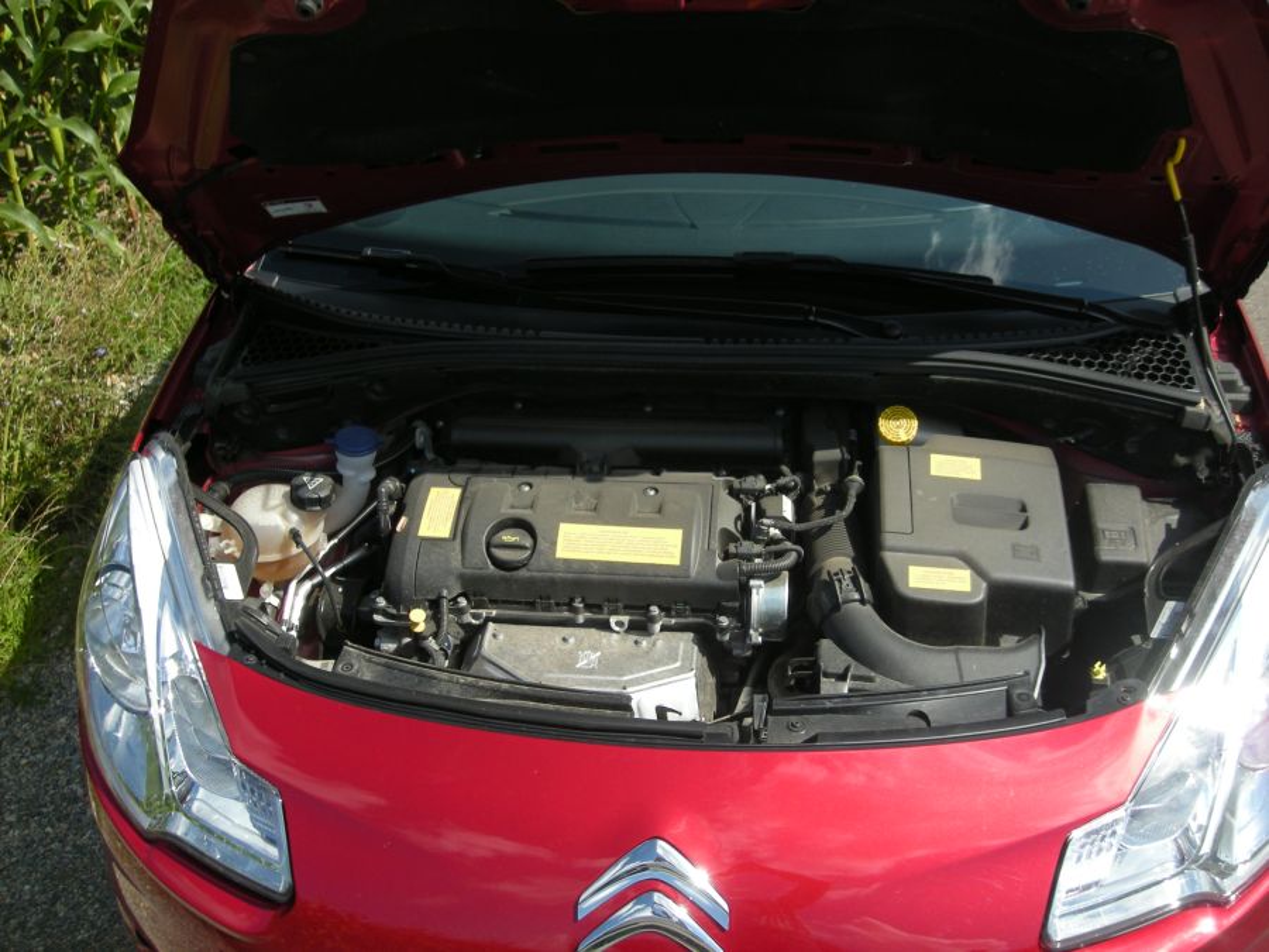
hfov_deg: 52.6
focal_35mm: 35
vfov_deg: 40.7
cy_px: 476
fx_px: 1283
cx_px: 634
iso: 64
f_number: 5.7
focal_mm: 5.7
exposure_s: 1/191
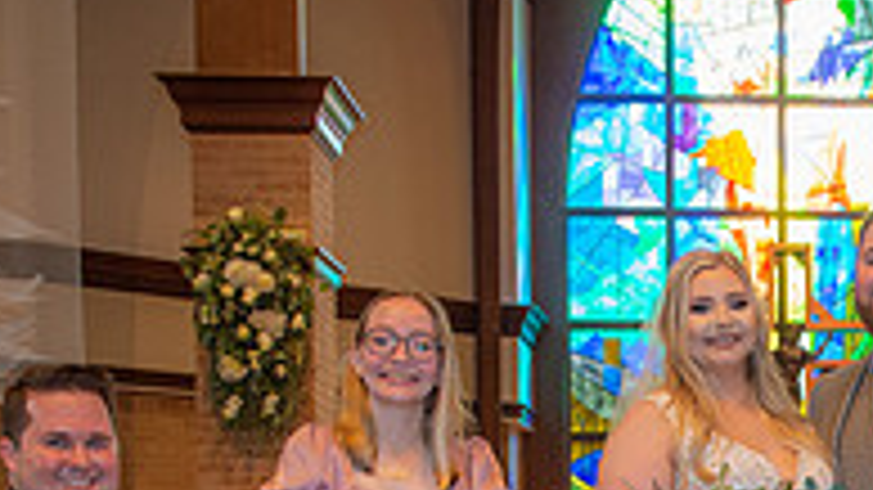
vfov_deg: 12.4
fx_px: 2106
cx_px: 873
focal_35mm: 91
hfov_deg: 22.5
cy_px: 800
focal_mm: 29
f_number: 5
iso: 1250
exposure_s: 1/125
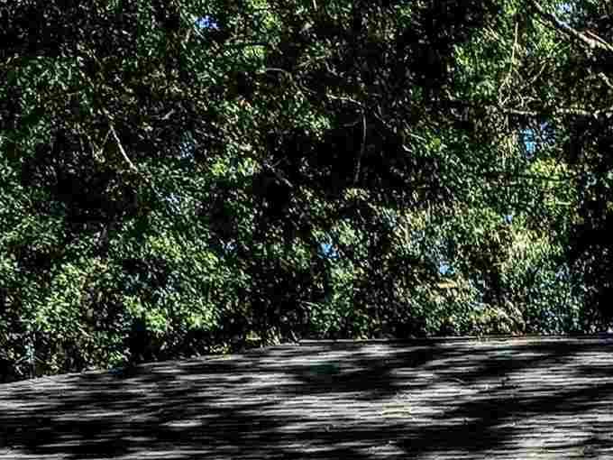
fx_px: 2320
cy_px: 720
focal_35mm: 131
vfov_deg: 10.8
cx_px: 584
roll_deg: -1.4
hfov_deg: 14.8
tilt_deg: +2.2
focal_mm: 4.15
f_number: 2.2
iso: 25
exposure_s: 1/836
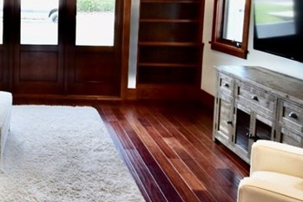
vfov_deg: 29.7
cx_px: 20
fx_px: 370
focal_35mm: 44
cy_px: 35
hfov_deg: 40.5
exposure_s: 1/80
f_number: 4.5
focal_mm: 10
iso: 400
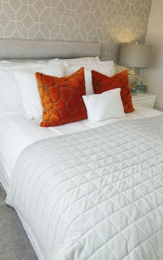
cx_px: 66
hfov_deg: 43.0
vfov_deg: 64.6
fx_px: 206
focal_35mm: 29
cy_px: 128
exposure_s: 1/100
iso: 80
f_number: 2.8
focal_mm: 3.6
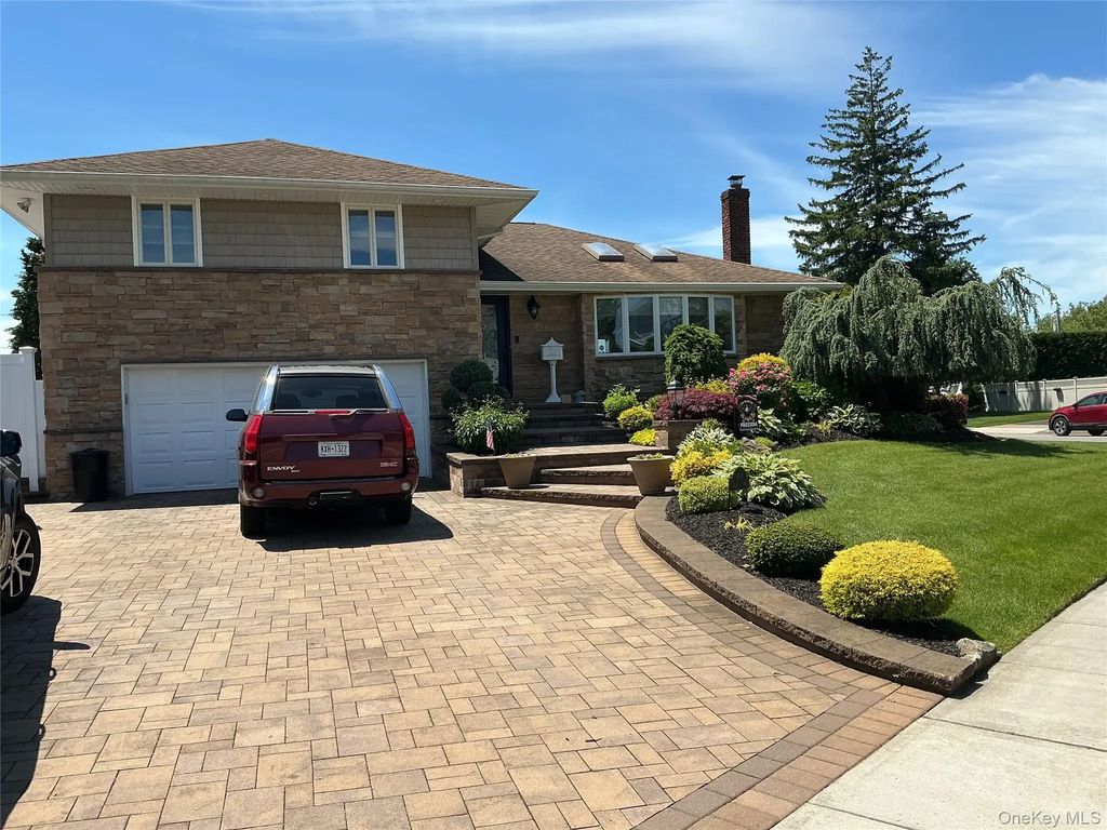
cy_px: 415
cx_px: 554
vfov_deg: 48.2
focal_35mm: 29
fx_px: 927
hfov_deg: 61.7
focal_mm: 3
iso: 25
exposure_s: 1/1730
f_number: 1.8
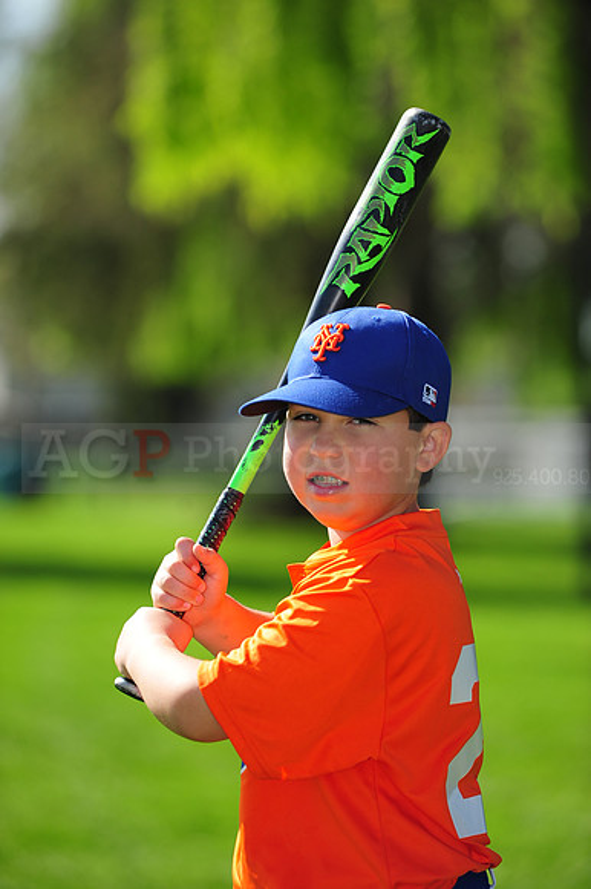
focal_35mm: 200
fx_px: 4931
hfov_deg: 6.9
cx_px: 296
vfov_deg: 10.3
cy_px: 444
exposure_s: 1/1000
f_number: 4.5
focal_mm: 200
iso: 200
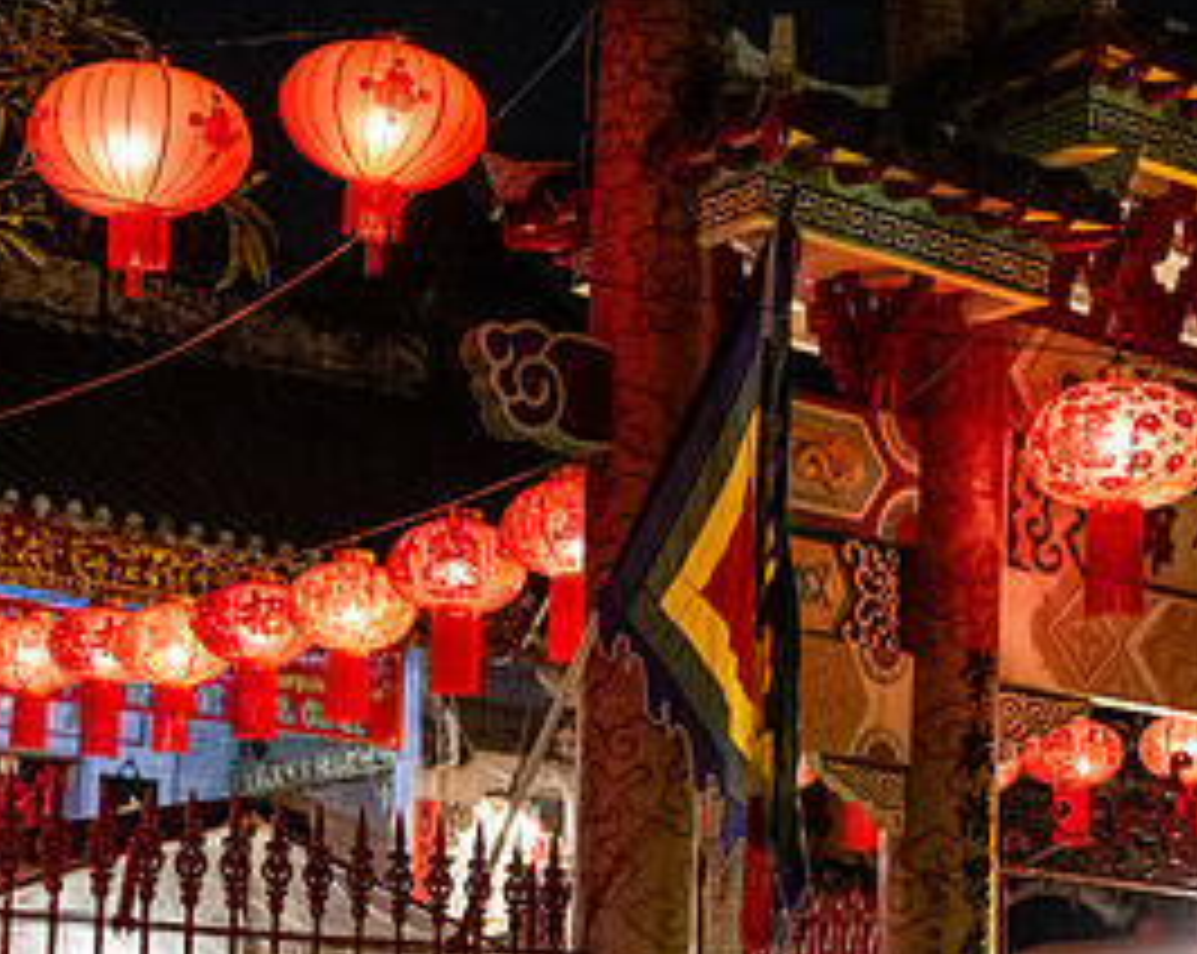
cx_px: 511
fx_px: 2795
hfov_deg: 24.2
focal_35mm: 79
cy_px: 976
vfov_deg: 18.8
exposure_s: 1/100
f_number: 2.8
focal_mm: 24
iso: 4000
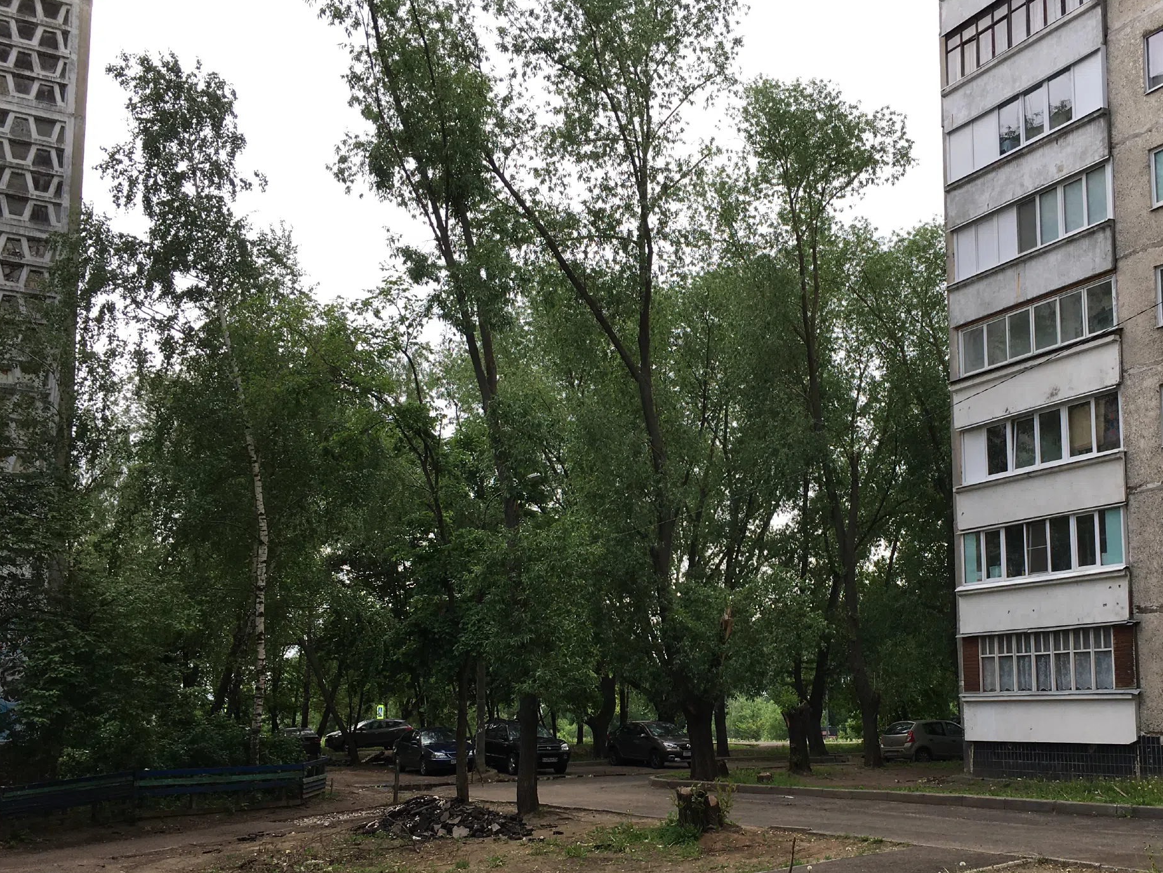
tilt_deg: +7.2
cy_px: 564
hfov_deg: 48.3
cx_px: 754
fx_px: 1277
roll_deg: +0.7
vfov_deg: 37.4
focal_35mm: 38
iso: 25
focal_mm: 4.15
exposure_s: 1/591
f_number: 2.2
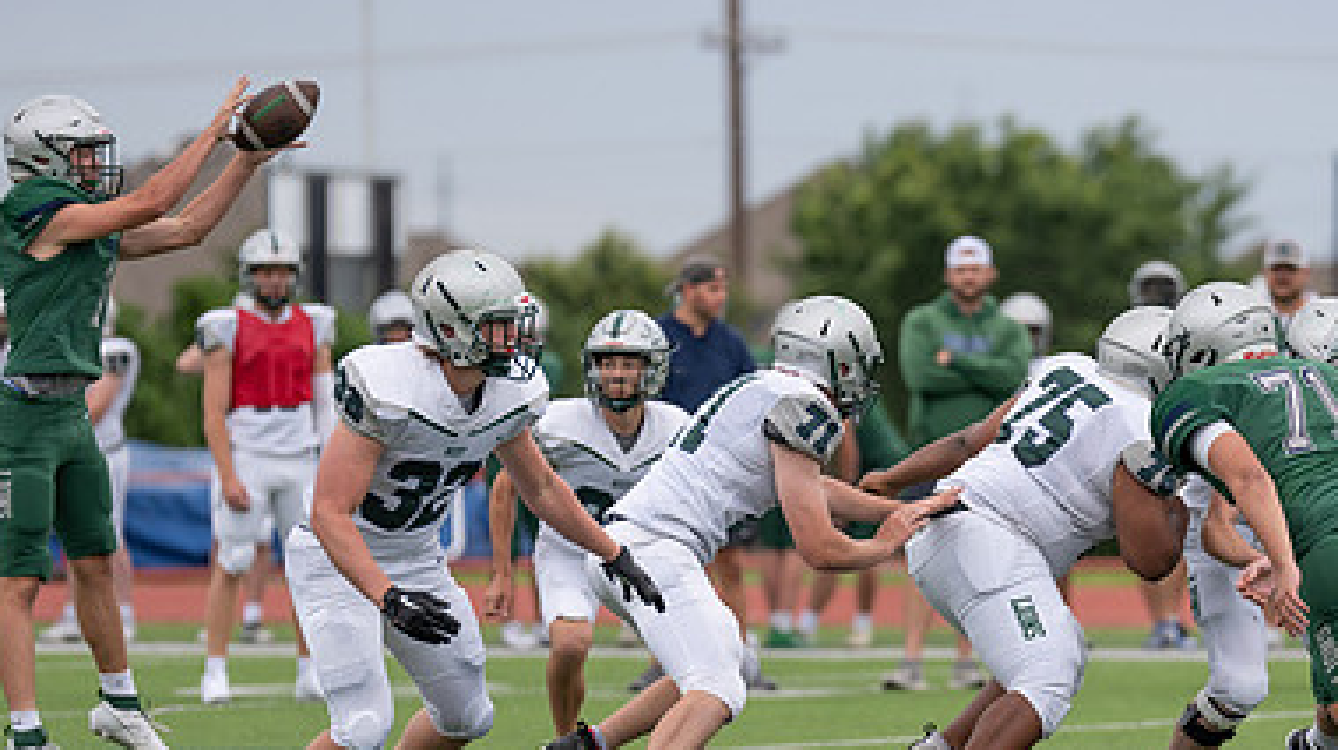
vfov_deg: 3.6
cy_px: 534
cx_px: 910
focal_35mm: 333
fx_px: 11804
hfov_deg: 6.5
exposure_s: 1/1250
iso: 250
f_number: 2.8
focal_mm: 200
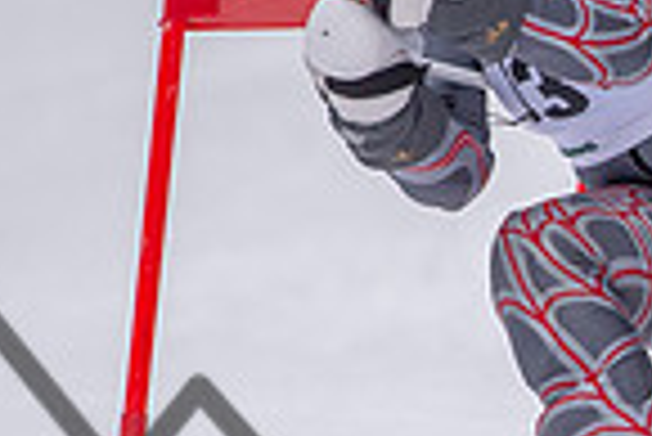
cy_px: 198
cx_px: 728
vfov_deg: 0.6
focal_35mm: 2392
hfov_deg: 0.9
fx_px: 43364
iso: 2000
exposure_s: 1/3200
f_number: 6.3
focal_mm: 600
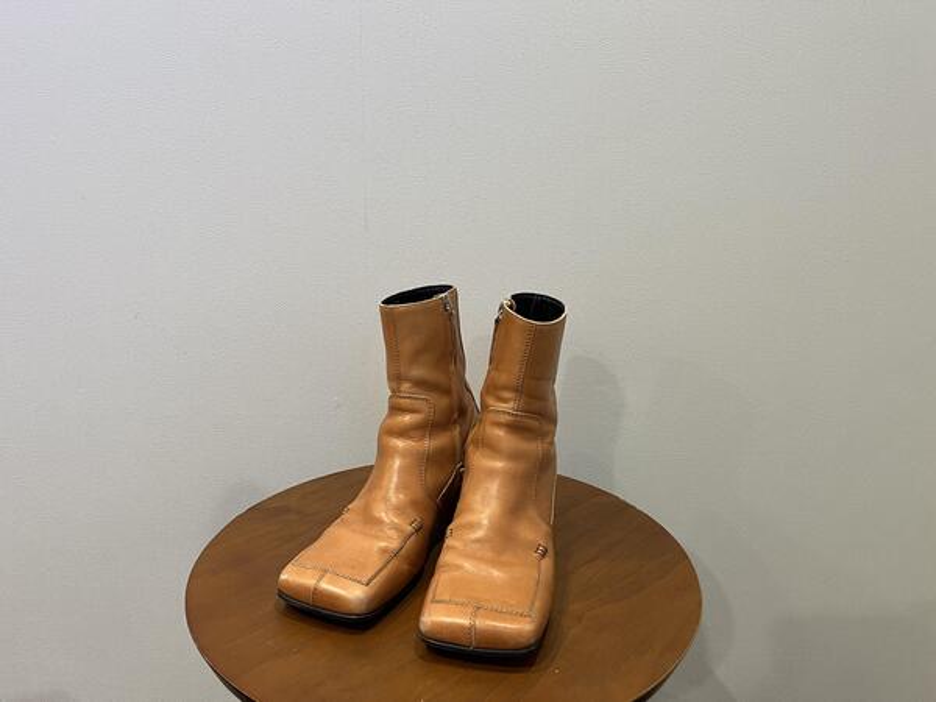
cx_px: 468
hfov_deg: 67.3
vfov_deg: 53.1
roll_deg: -0.9
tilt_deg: -13.6
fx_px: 703
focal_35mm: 26
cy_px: 351
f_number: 1.6
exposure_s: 1/70
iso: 125
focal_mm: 5.1
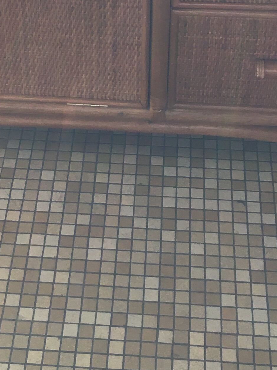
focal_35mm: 93
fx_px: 992
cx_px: 92
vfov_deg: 20.4
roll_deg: -0.5
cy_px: 4
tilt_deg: -36.3
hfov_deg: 15.9
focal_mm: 4.15
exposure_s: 1/33
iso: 25
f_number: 2.2
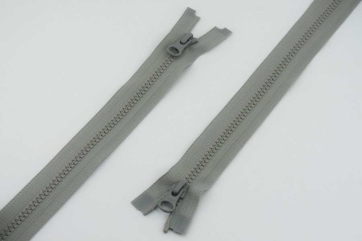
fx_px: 830
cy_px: 120
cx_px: 181
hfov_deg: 24.6
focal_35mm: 82
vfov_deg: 16.6
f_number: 9
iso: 200
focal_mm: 55
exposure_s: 1/320
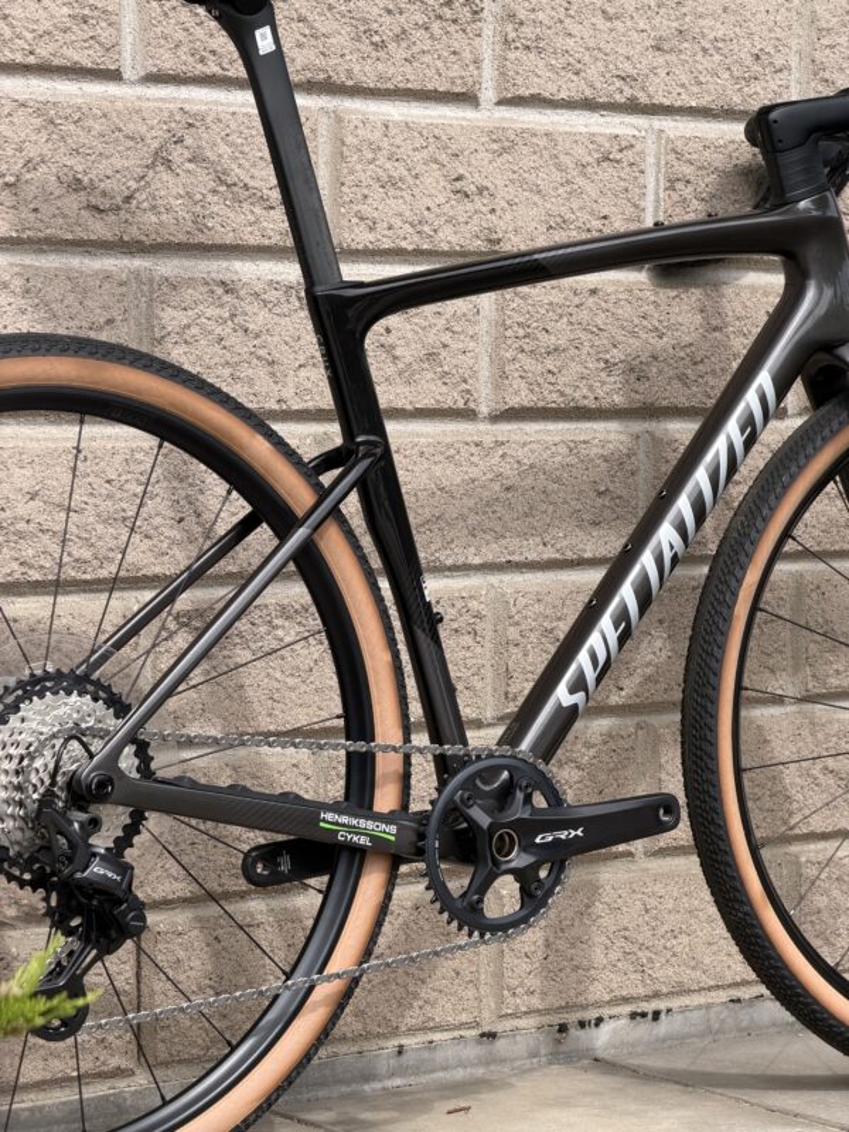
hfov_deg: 14.8
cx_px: 424
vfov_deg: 19.6
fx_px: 3270
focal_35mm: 100
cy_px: 566
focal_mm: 16.89
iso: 50
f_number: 2.8
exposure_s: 1/638
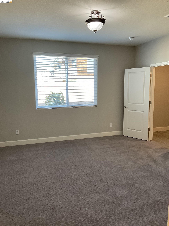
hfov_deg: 48.2
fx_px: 189
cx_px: 84
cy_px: 113
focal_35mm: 29
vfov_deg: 61.7
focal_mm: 3
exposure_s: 1/60
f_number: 1.8
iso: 40
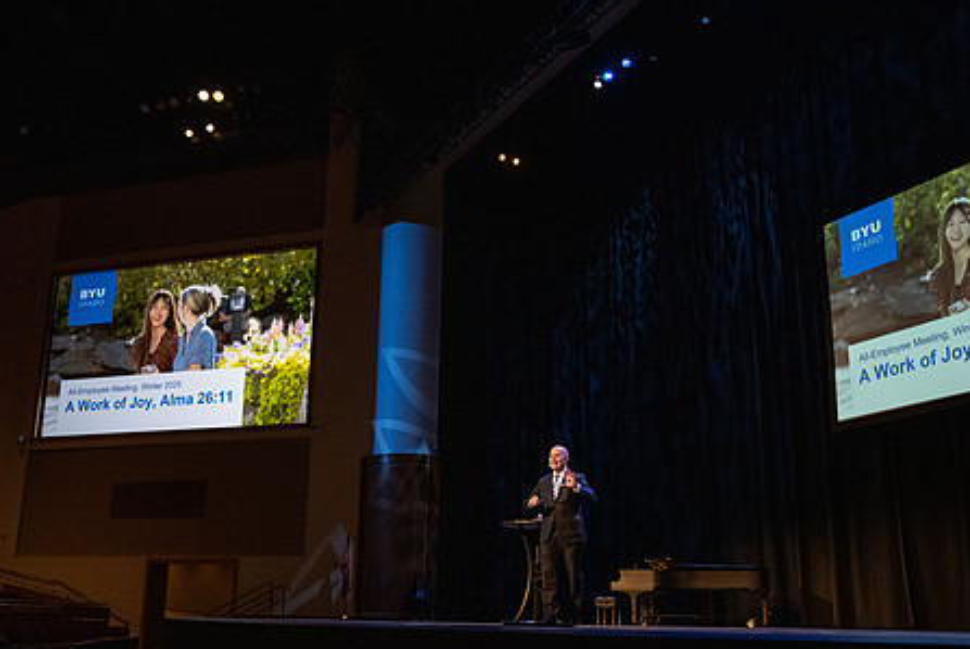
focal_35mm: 35
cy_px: 418
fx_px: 944
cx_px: 508
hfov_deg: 54.4
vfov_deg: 37.6
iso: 4000
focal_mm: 27
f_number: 4
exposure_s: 1/200
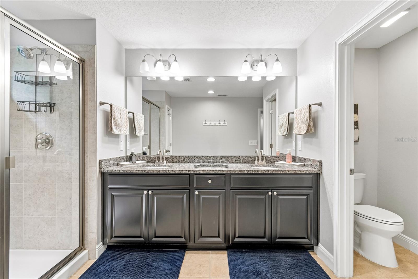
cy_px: 140
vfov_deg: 77.3
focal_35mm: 15
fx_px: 174
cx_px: 209
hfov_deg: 100.4
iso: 100
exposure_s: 1
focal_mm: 10
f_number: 7.1
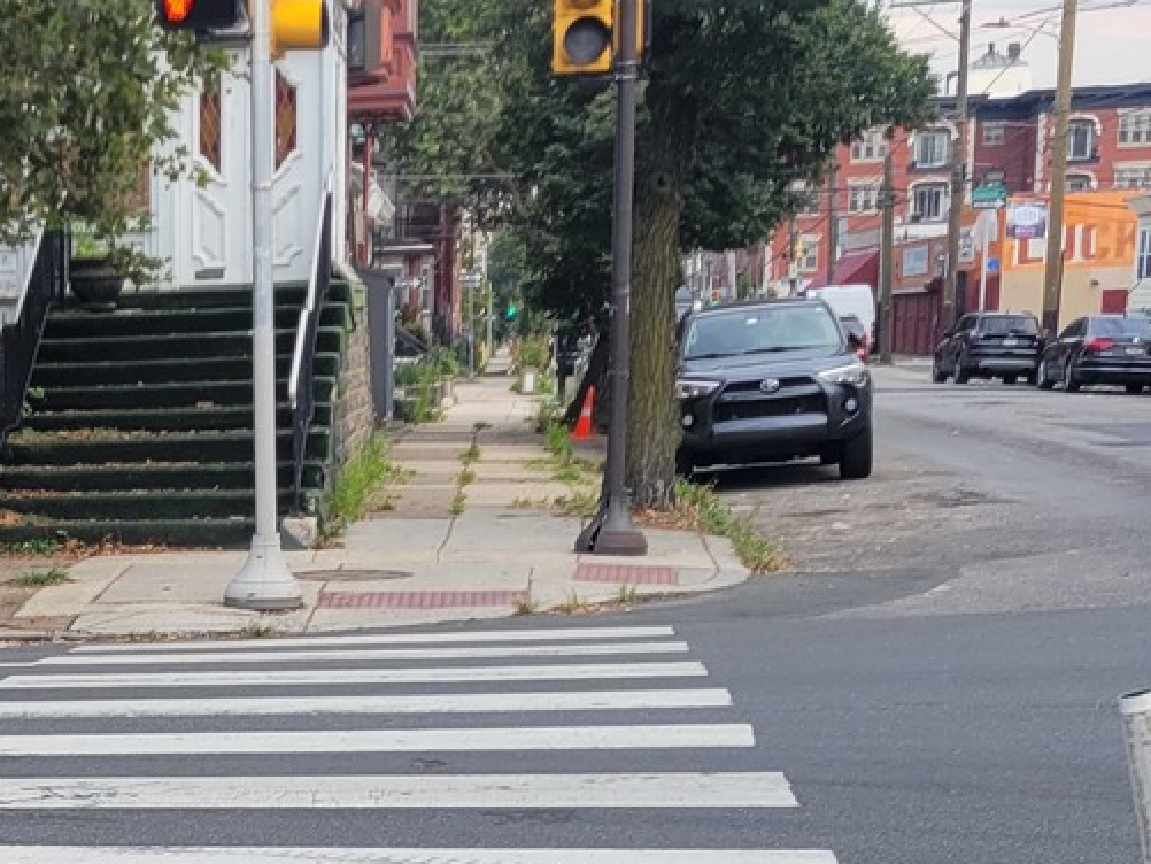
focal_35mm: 83
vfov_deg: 17.2
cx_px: -177
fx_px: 2760
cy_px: 970
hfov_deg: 22.0
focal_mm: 5.4
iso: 40
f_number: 1.8
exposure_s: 1/273
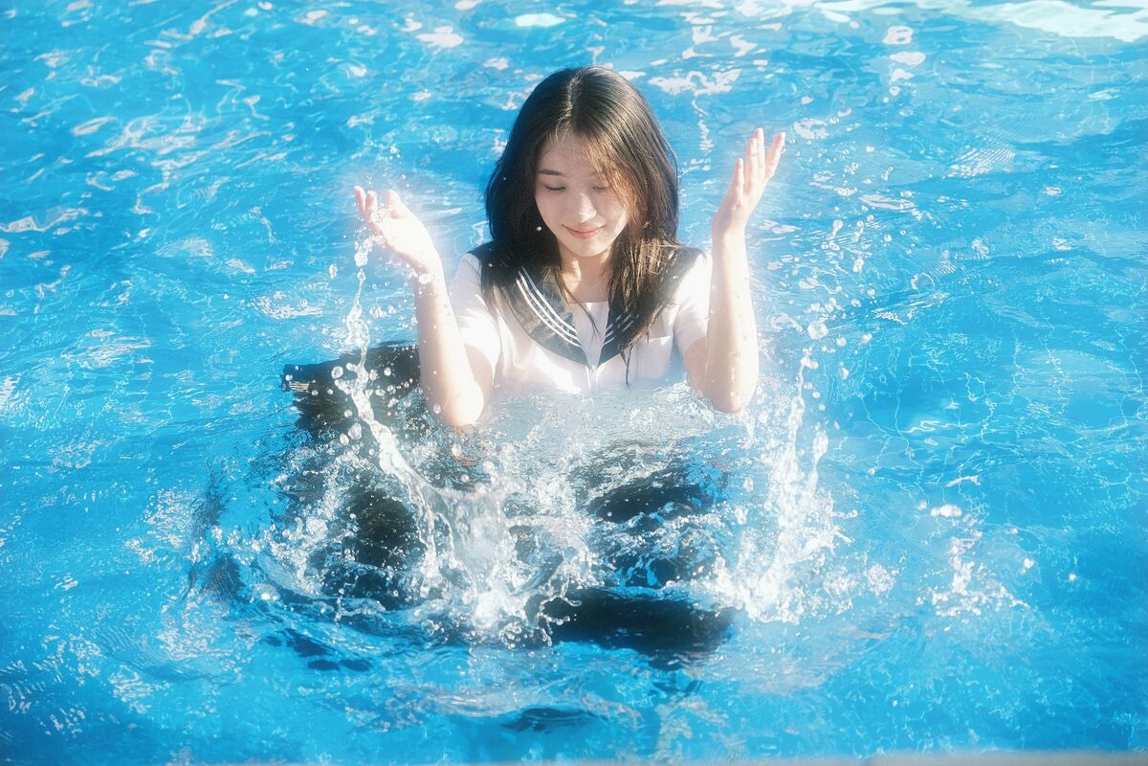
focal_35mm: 83
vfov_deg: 16.5
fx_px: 2647
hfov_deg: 24.5
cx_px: 574
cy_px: 383
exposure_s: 1/500
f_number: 2.8
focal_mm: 55
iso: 200
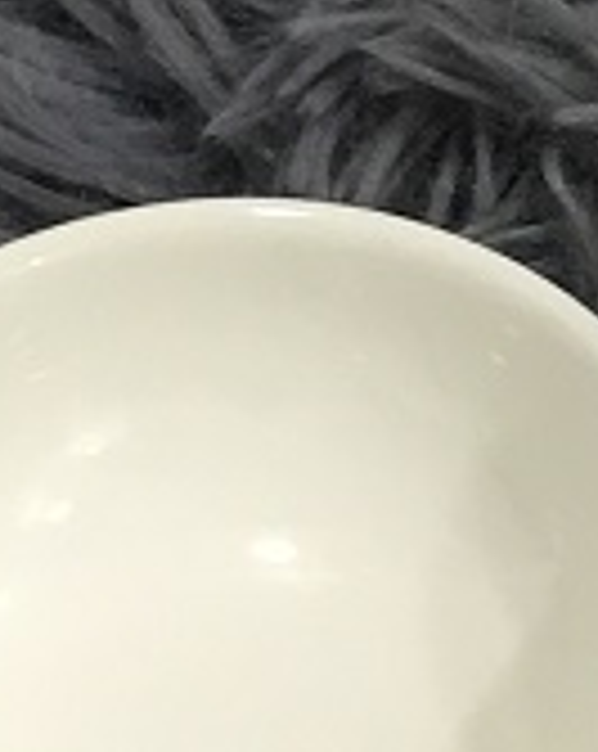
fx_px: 4836
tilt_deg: -54.1
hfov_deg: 7.0
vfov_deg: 8.9
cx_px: 594
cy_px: 243
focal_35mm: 218
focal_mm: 3.3
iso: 80
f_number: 2.4
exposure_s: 1/33
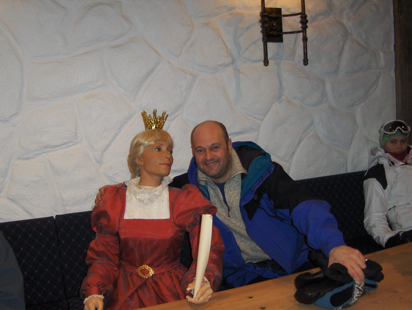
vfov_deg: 40.8
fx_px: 417
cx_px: 206
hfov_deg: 52.6
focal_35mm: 35
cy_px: 155
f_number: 2.8
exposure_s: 1/60
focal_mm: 7.5
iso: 100
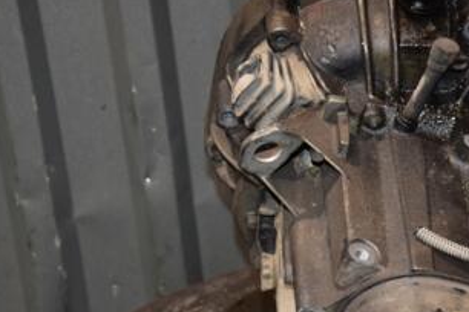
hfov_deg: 19.6
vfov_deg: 13.3
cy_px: 226
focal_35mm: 103
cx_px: 392
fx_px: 1342
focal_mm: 35
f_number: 5
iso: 800
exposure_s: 1/60
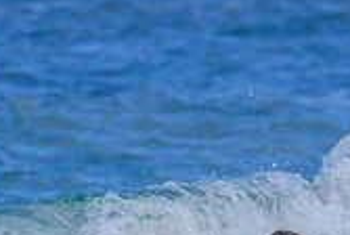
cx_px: 428
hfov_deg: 0.5
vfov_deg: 0.4
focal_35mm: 3771
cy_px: 329
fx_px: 36727
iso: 1100
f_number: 11
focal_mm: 800
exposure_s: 1/2000
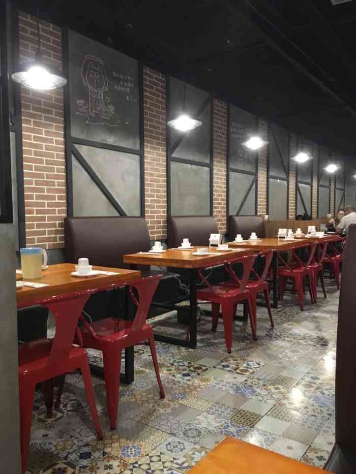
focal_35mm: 29
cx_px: 178
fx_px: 398
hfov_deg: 48.2
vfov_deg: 61.7
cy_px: 237
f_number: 2.2
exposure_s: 1/17
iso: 500
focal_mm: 4.15
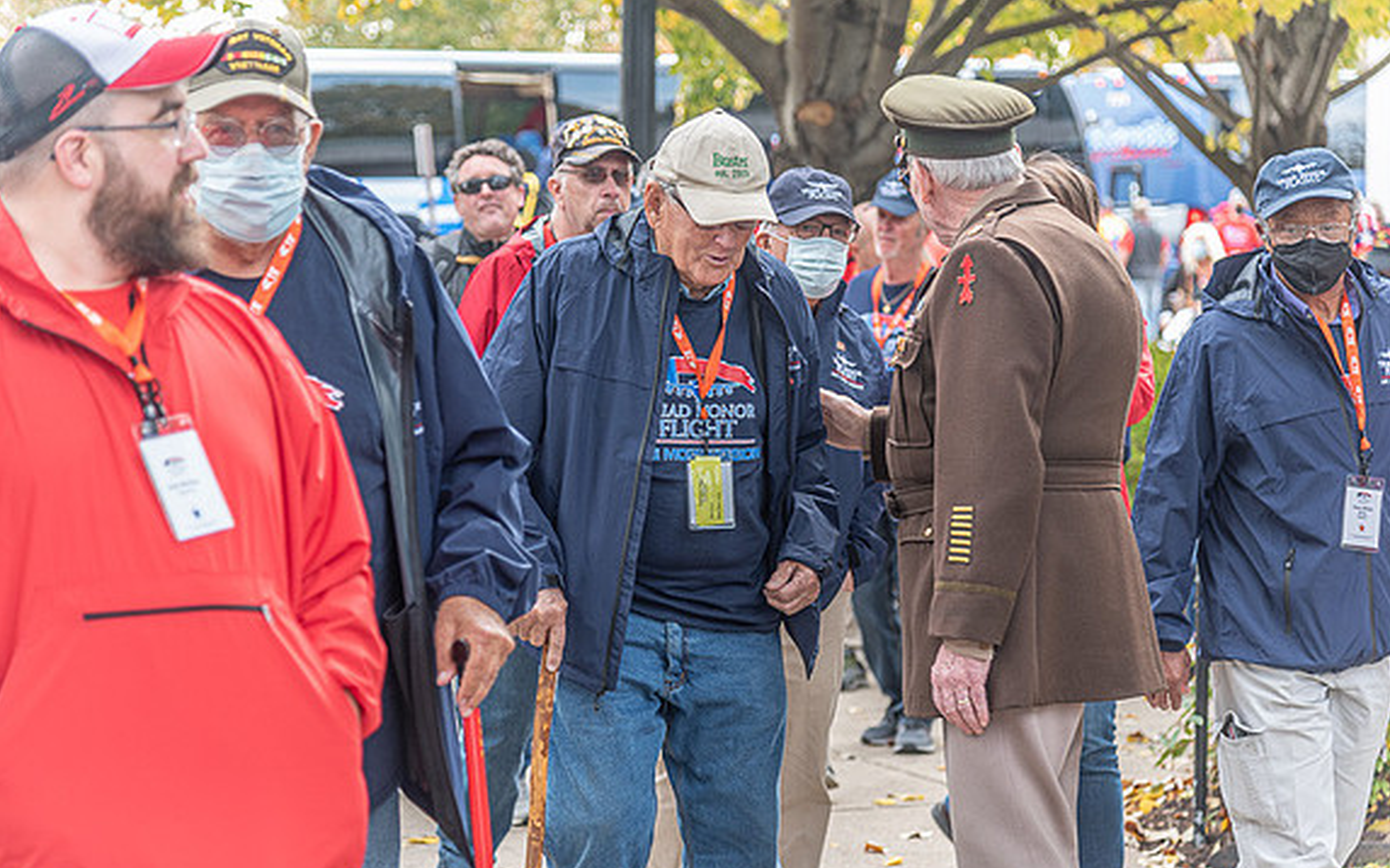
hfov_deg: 21.9
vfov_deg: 13.8
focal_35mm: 95
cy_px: 459
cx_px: 699
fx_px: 3598
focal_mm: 92
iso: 500
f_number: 4
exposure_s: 1/200
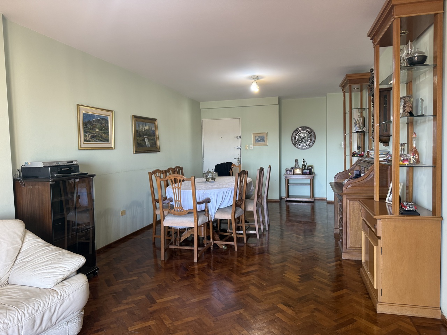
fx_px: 310
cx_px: 224
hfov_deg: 71.6
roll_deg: +1.7
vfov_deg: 56.8
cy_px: 168
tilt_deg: -2.9
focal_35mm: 24
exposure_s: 1/106
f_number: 1.78
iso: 200
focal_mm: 6.76
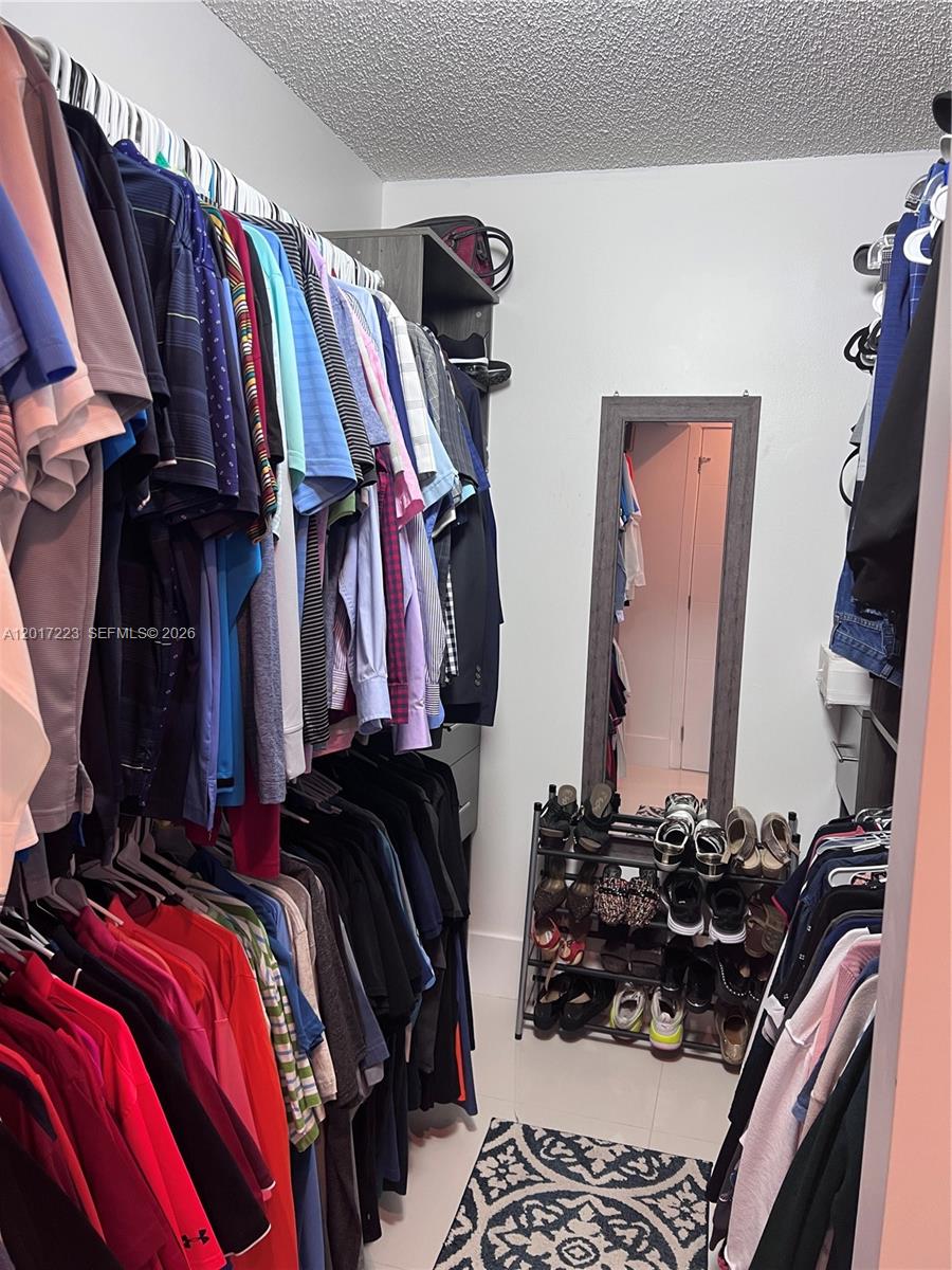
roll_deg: -1.8
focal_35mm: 26
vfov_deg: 67.3
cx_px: 476
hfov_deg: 53.1
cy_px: 635
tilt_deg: -5.6
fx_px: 953
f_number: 1.5
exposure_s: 1/60
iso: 100
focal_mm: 5.7
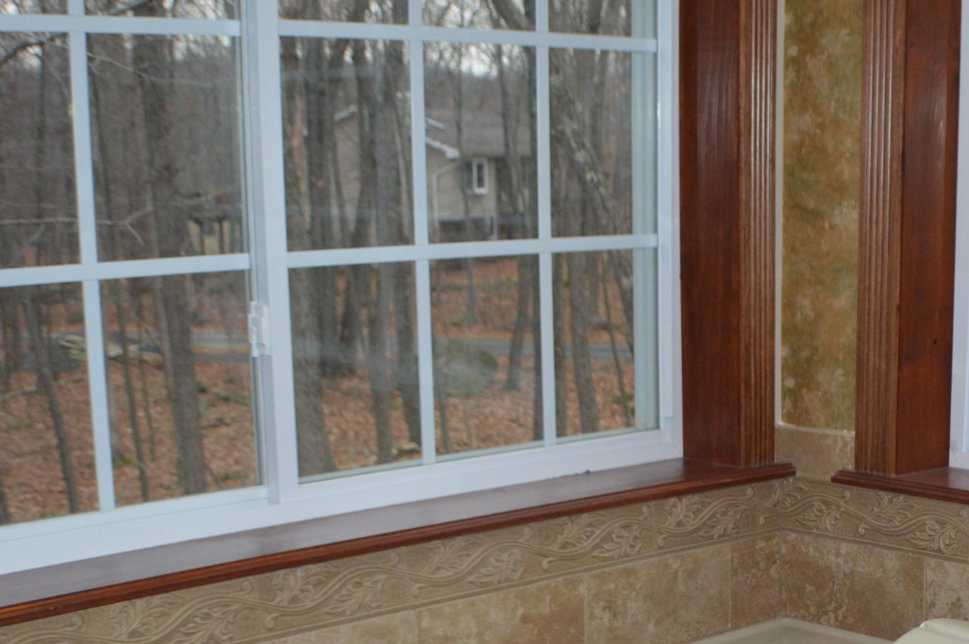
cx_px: 852
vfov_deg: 15.3
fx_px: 2366
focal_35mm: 88
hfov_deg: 22.6
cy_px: 609
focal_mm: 26
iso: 800
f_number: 4.2
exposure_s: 1/60
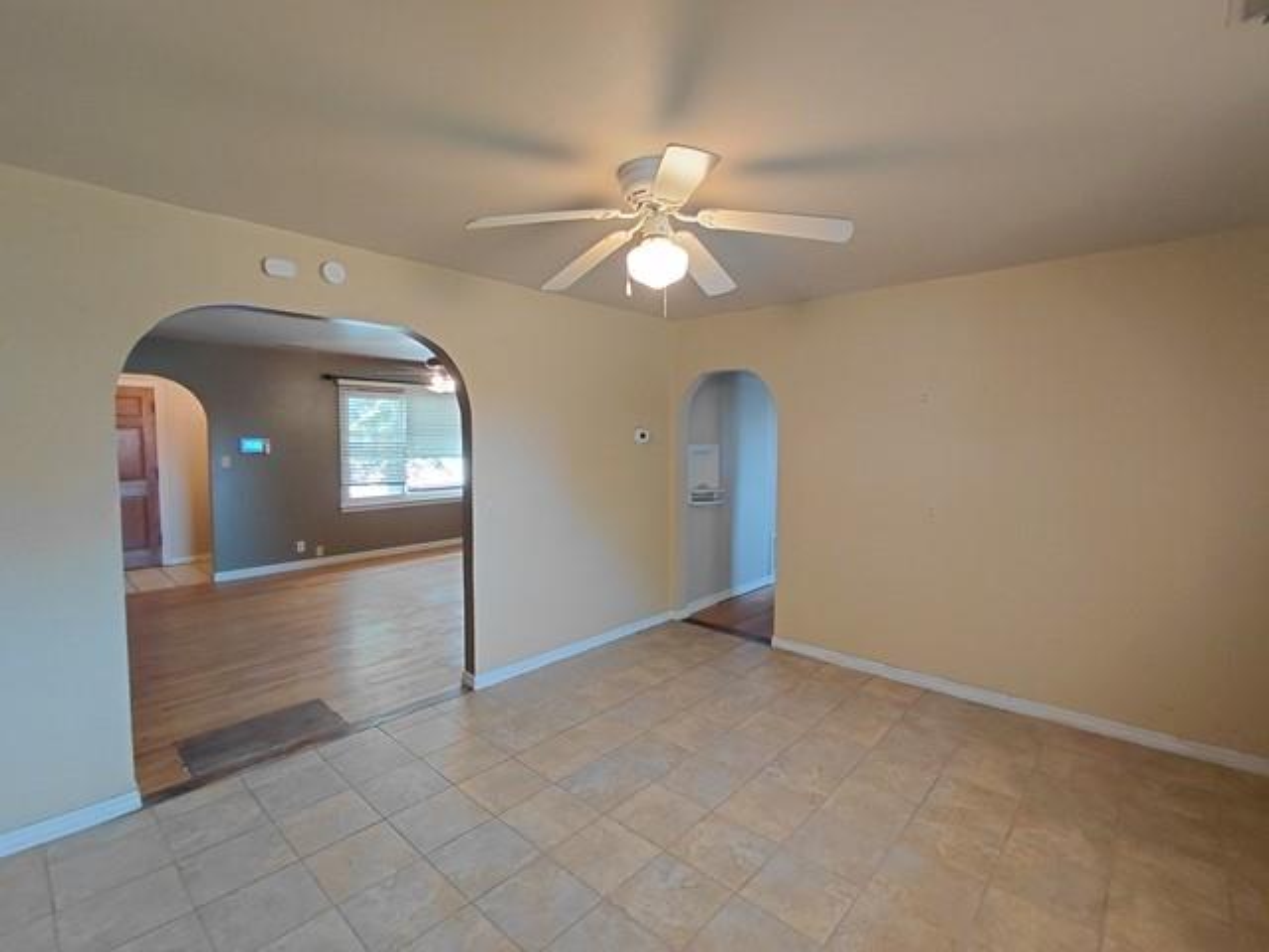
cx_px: 634
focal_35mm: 16
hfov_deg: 94.5
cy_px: 476
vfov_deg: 78.1
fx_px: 587
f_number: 2.2
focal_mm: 1.64
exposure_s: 1/30
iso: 200
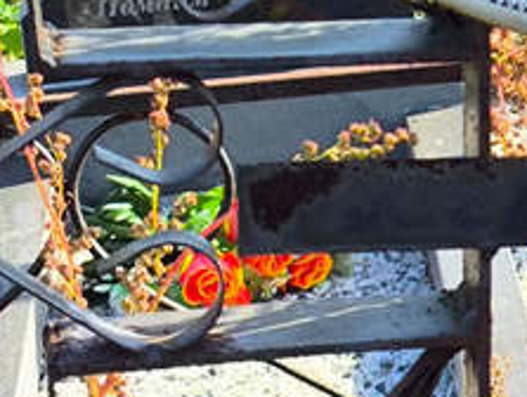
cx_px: 653
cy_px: -69
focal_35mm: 179
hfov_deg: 10.8
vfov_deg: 8.2
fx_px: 2730
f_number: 1.7
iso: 50
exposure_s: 1/636
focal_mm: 4.71
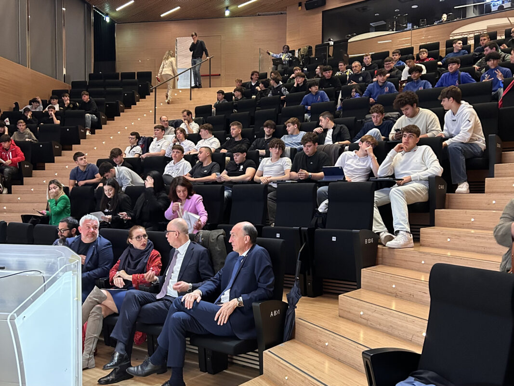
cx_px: 257
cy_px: 193
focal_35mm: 26
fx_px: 386
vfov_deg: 53.1
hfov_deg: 67.3
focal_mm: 5.7
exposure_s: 1/40
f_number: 1.5
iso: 500
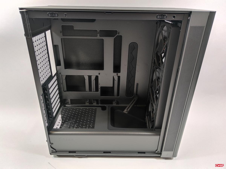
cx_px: 113
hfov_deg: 71.6
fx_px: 157
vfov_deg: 56.8
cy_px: 84
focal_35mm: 24
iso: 322
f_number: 1.85
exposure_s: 1/17
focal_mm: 6.78
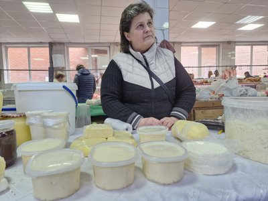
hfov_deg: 73.9
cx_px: 134
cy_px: 100
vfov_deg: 58.9
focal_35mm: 23
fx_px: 178
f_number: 1.8
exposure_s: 1/100
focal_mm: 5.54
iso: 320
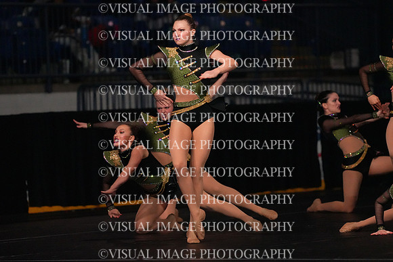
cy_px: 131
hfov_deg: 6.9
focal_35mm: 300
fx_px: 3276
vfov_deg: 4.6
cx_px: 196
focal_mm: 300
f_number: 3.5
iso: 16000
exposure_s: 1/1250
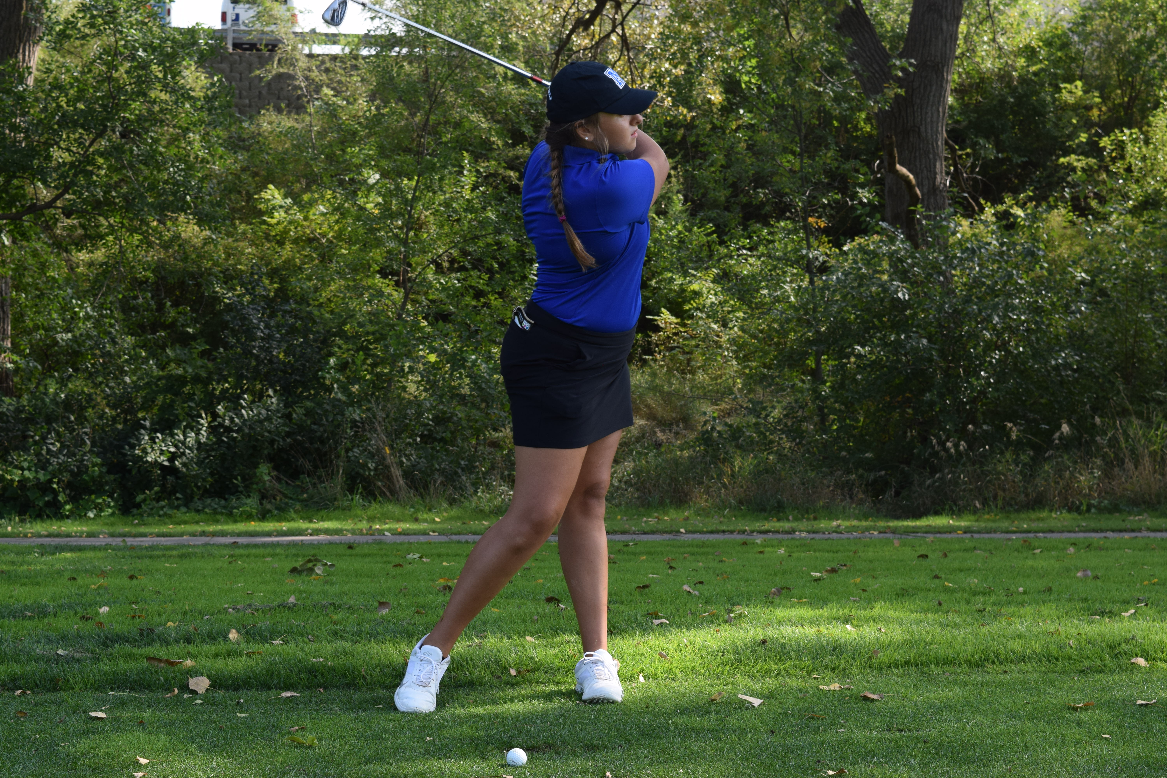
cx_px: 584
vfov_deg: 22.6
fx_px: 1945
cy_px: 389
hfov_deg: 33.4
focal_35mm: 60
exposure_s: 1/250
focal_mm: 40
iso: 360
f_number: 8
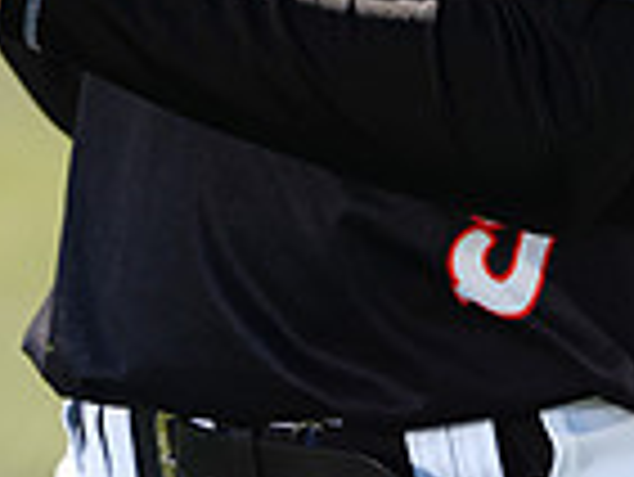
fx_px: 14536
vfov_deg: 1.9
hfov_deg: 2.5
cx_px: 528
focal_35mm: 793
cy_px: -522
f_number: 5
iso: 64
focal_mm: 200
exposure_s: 1/250
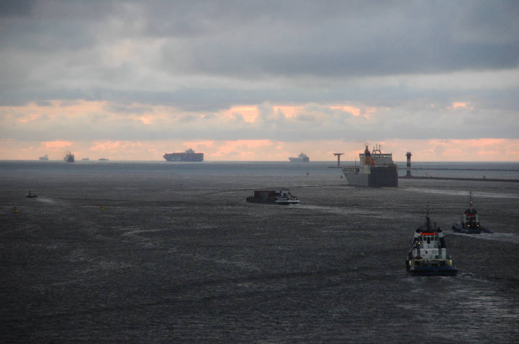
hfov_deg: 10.2
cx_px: 260
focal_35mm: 202
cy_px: 172
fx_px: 2916
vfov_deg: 6.8
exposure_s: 1/80
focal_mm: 135
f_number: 6.3
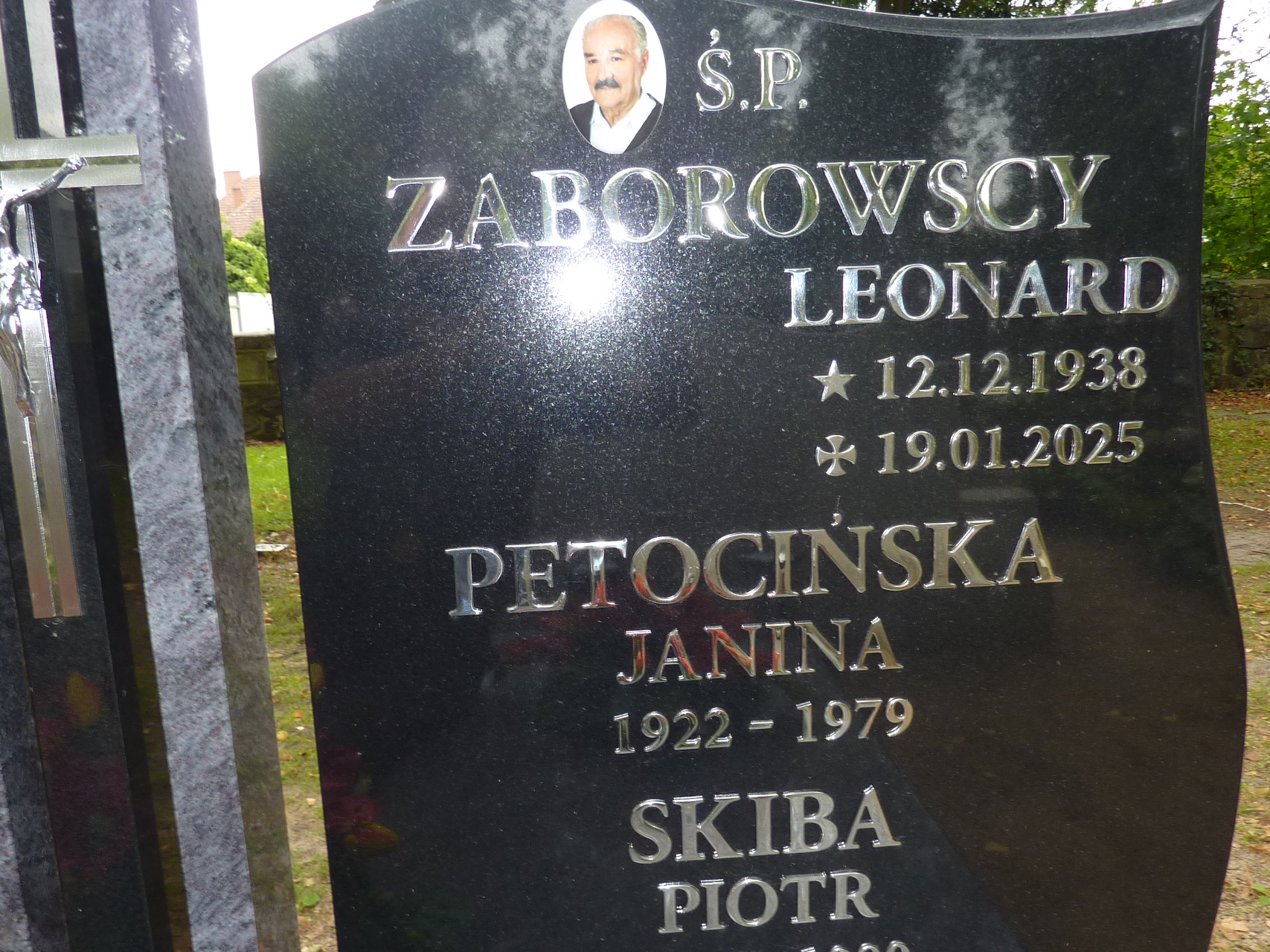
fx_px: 1101
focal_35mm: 30
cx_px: 642
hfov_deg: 60.0
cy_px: 521
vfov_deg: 46.7
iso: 100
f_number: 3.3
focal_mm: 4.1
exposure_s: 1/30
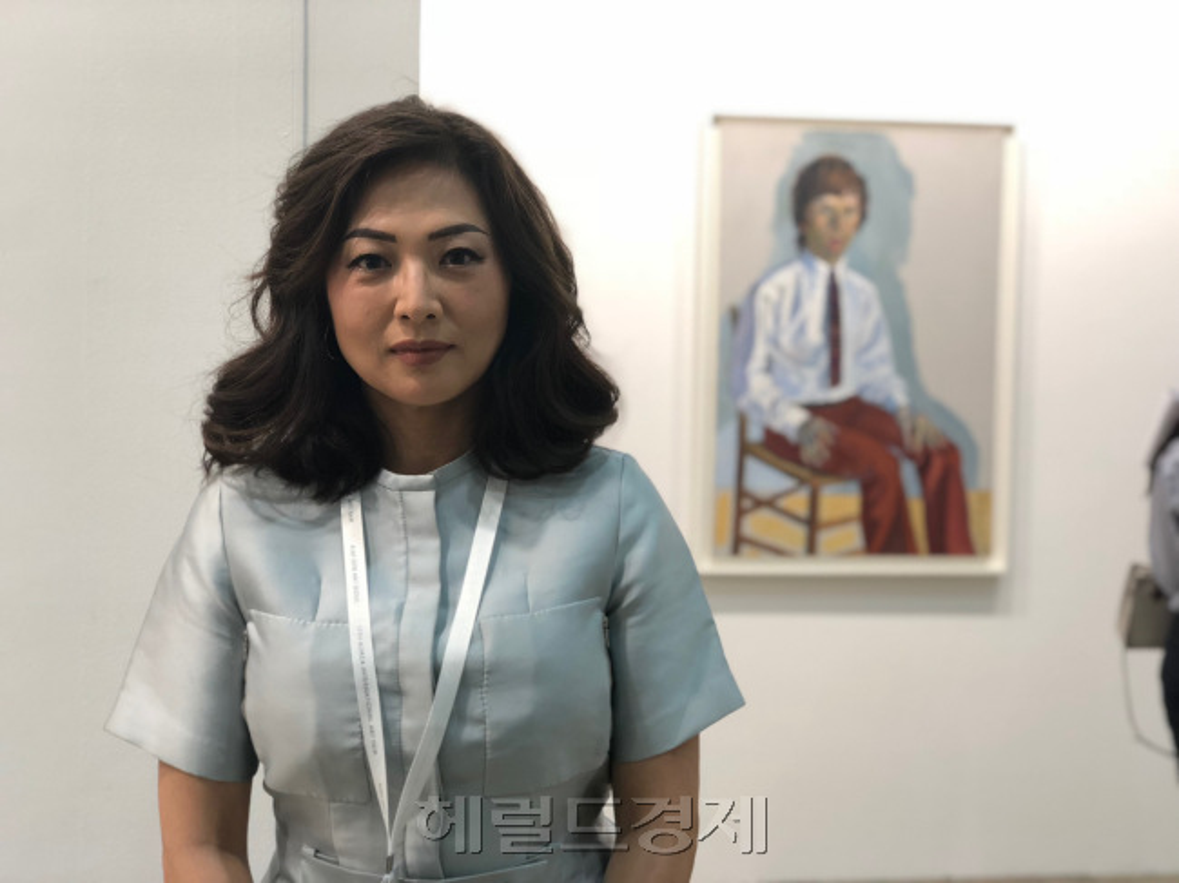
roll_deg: -1.3
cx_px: 590
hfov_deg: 36.8
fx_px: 1770
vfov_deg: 28.0
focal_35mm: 52
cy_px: 442
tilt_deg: -1.3
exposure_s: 1/60
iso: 64
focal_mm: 6
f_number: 2.4
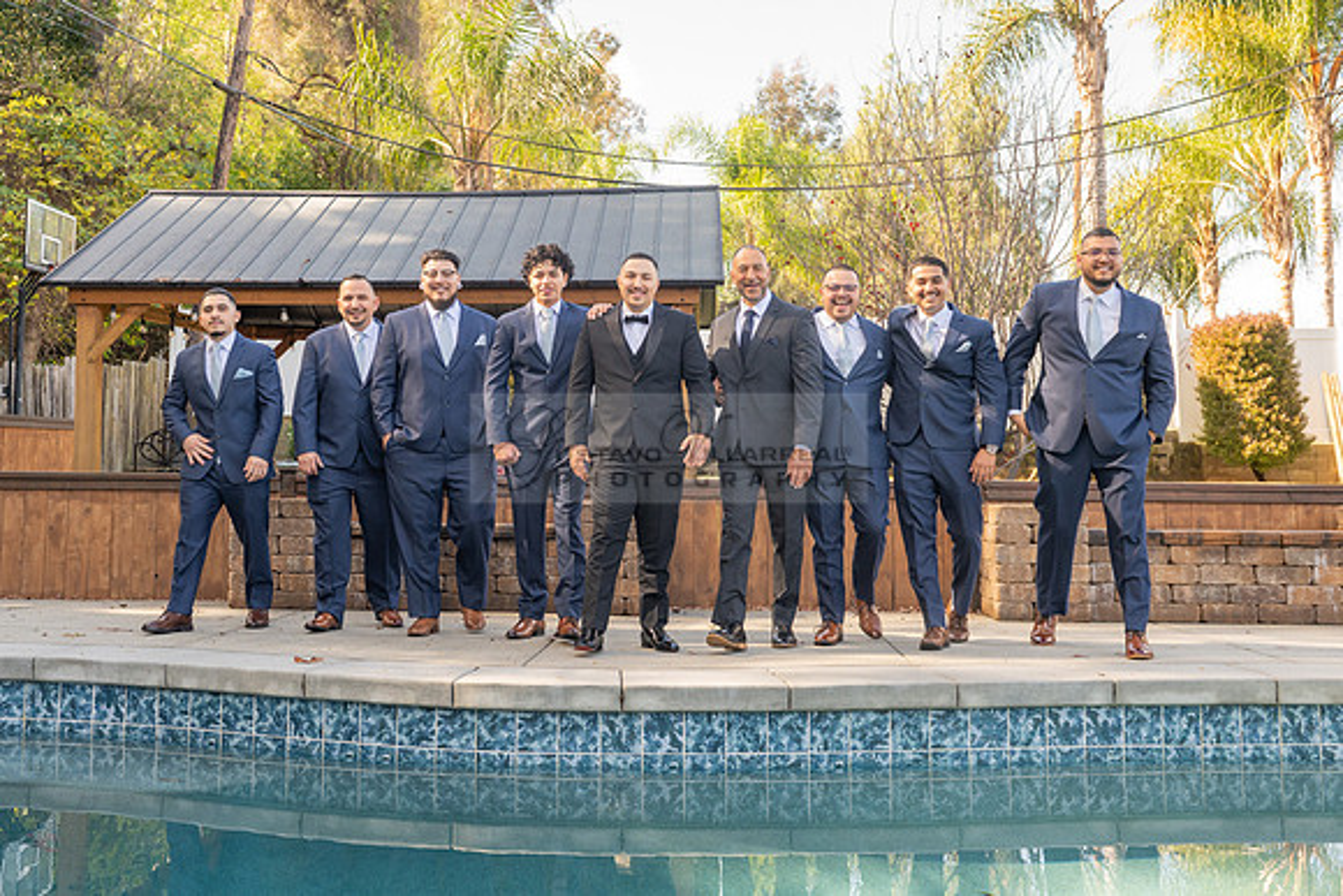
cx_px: 556
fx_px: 1473
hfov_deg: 48.8
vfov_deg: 33.7
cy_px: 332
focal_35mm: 39
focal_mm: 27
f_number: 6.3
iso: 320
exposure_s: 1/160
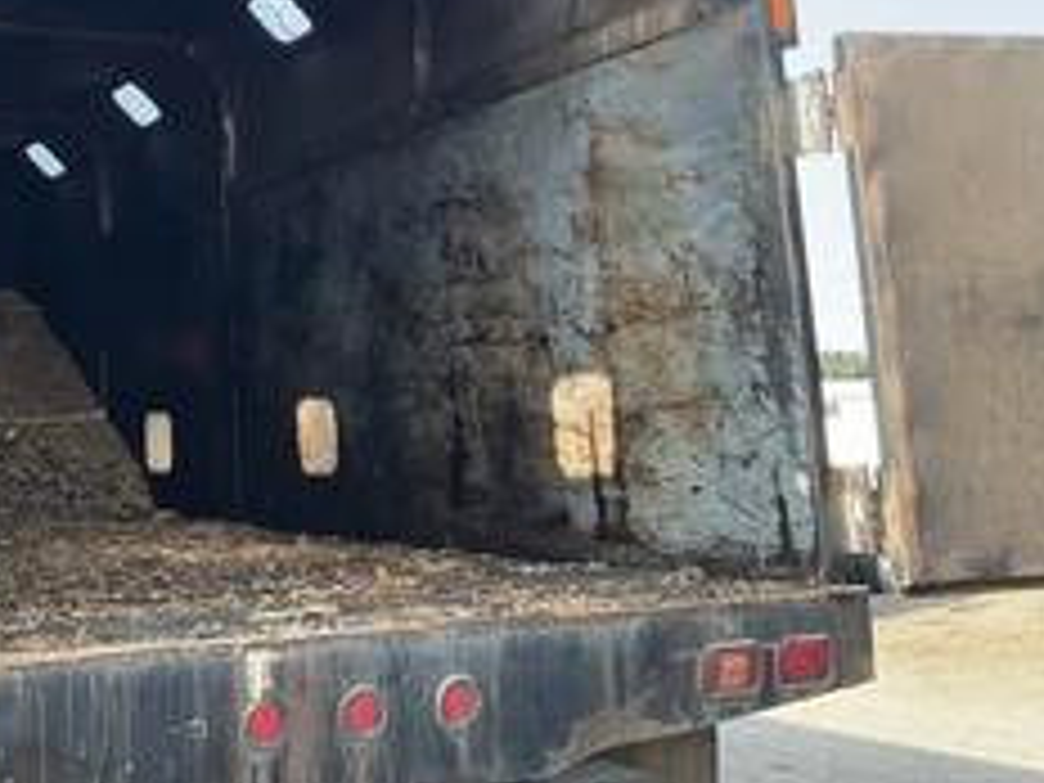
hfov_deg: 36.7
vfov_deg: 28.7
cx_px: 194
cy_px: 198
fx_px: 1508
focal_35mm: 50
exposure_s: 1/198
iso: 25
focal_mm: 3
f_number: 1.8
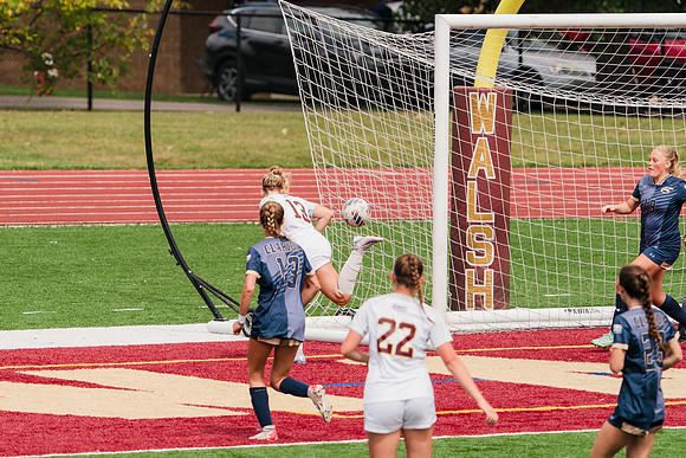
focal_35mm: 508
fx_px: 9689
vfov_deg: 2.7
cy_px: 187
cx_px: 220
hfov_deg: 4.1
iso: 320
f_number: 6.3
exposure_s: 1/1600
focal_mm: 374
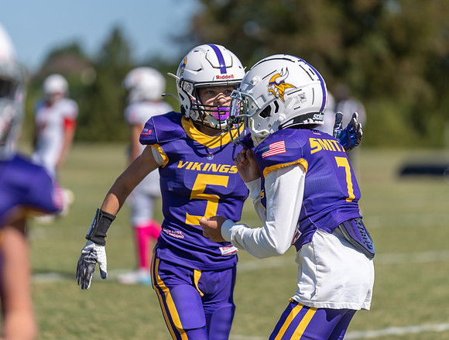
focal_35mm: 259
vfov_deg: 5.8
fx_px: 3375
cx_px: 230
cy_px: 137
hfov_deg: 7.6
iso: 100
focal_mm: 200
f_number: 2.8
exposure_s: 1/2500
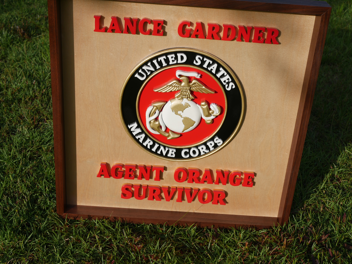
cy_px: 132
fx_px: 509
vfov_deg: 29.1
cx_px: 176
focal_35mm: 50
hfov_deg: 38.2
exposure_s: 1/1000
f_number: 5
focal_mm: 25
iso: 200
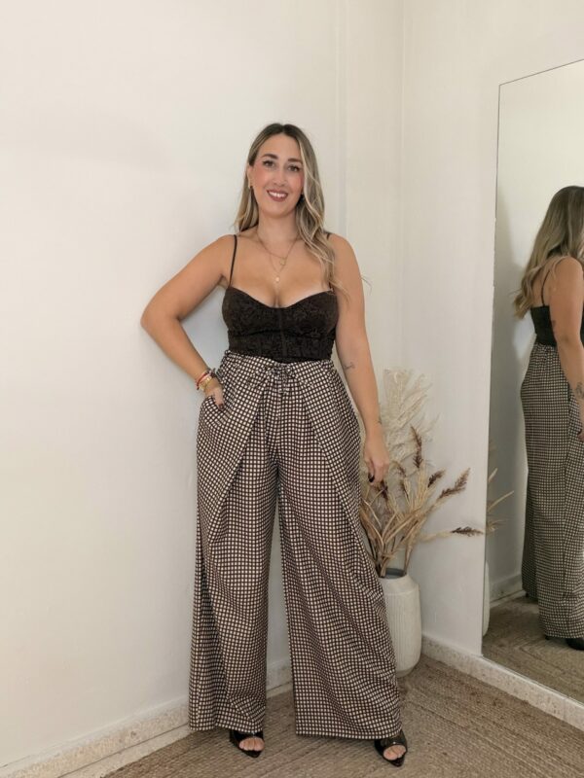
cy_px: 389
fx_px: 675
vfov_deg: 60.0
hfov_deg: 46.8
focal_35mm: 30
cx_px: 292
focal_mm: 2.71
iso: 100
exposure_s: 1/60
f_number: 1.9
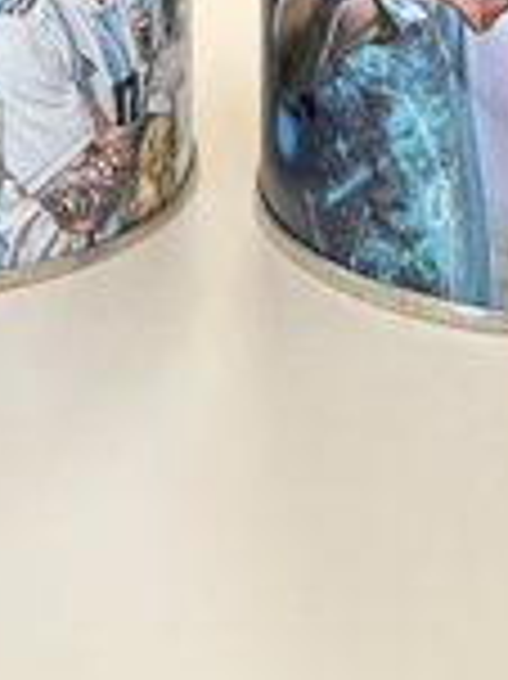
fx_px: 1803
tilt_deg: -6.5
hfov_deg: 16.0
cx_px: 252
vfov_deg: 18.3
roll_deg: +0.0
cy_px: -412
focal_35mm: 92
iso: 125
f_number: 1.6
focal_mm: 5.96
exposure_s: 1/102
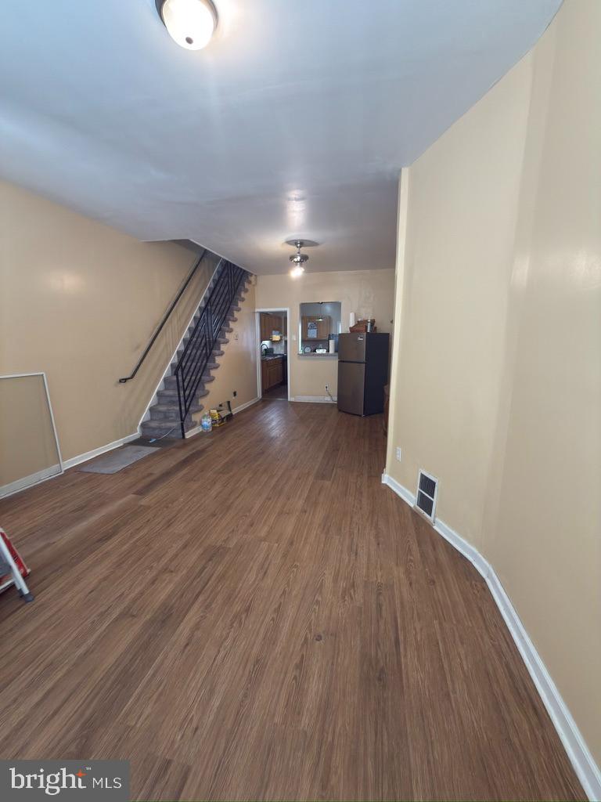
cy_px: 401
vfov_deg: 102.1
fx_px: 324
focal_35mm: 14
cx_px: 300
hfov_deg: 85.7
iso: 125
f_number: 2.2
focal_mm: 2.22
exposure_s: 1/30
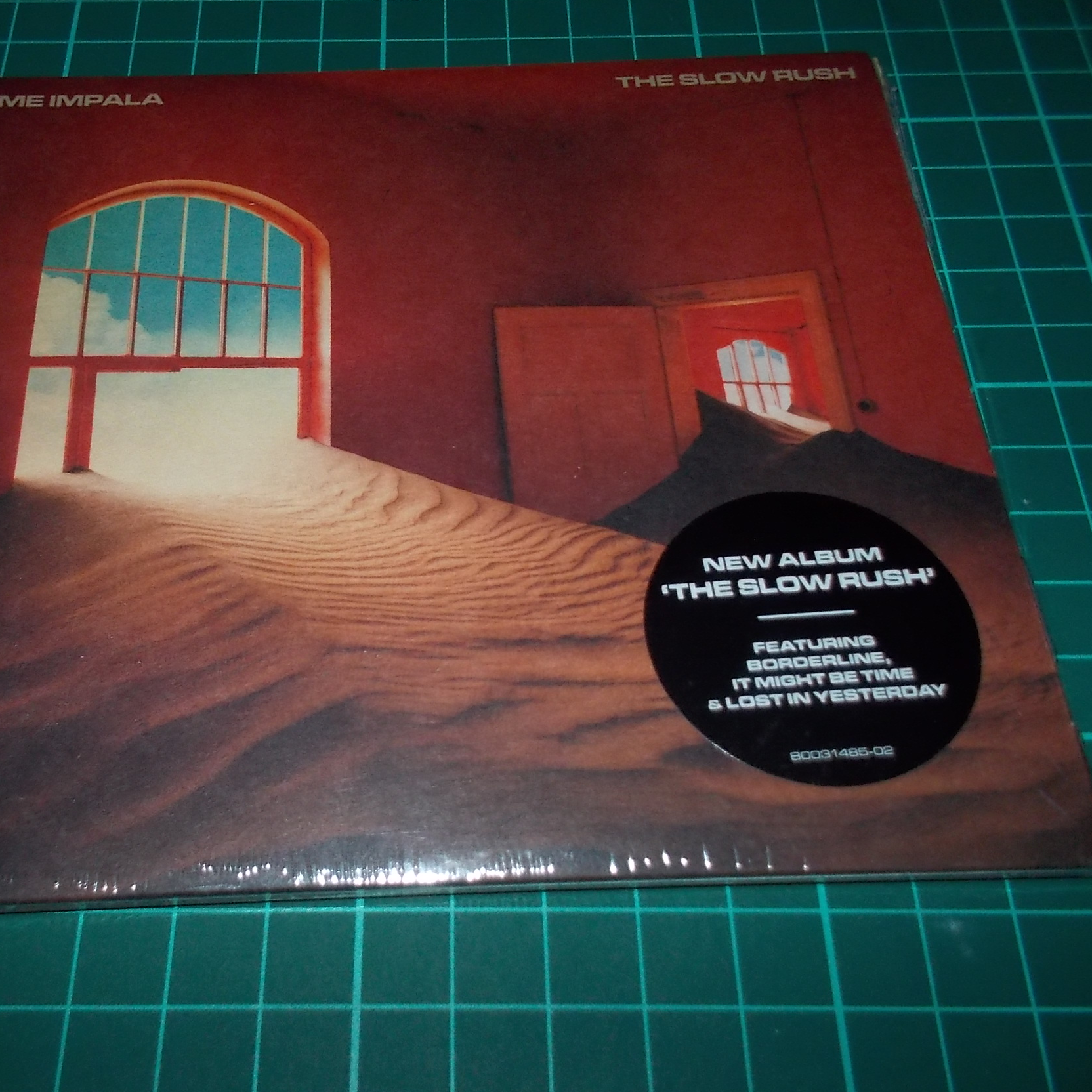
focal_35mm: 35
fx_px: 1249
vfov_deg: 47.2
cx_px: 434
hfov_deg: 46.9
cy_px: 546
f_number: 3.3
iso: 200
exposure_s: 1/30
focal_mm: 4.1
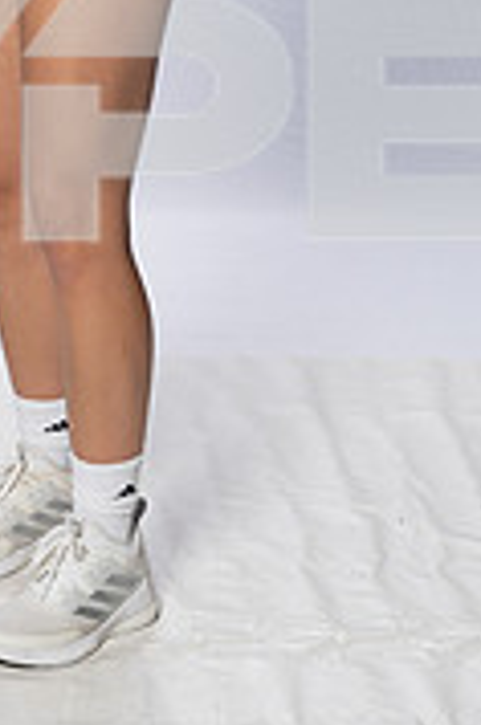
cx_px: -16
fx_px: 3058
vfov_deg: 13.1
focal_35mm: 152
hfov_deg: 8.9
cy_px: -167
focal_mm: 60
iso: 640
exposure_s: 1/250
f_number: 8
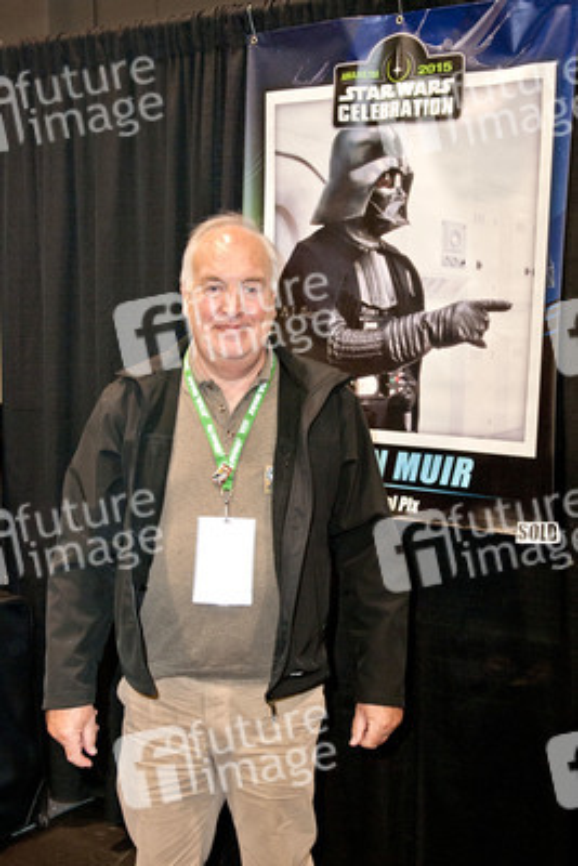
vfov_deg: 58.7
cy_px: 433
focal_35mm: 32
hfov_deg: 41.1
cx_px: 289
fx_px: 770
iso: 400
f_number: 4
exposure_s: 1/400
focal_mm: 32
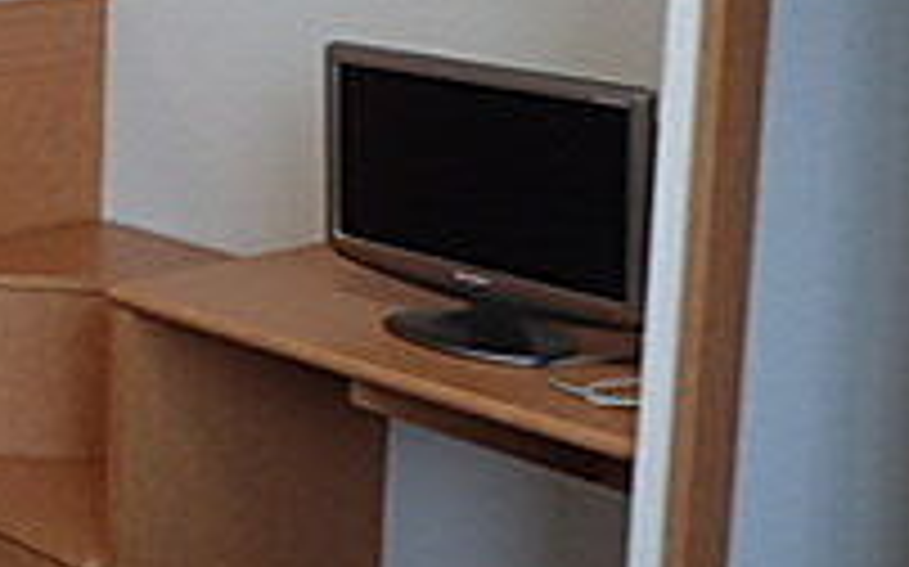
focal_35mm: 84
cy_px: 14
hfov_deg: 21.9
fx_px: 2080
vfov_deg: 15.3
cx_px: -315
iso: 100
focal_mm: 4.5
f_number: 2
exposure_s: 1/60
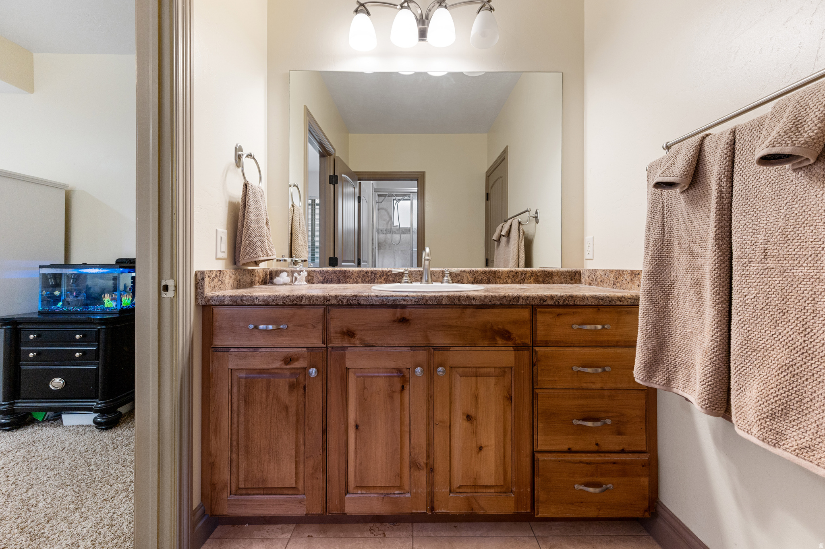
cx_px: 412
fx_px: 321
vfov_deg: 81.1
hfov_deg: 104.3
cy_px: 274
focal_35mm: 14
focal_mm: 14
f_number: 7.1
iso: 500
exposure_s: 1/10
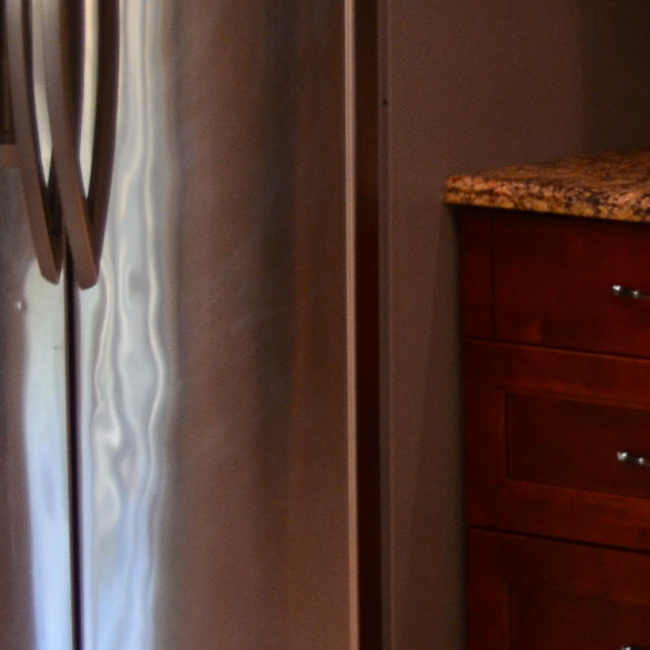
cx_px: 1022
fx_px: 3102
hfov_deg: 11.4
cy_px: 240
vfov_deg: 12.0
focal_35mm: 146
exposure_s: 1/50
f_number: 4.5
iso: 800
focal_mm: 28
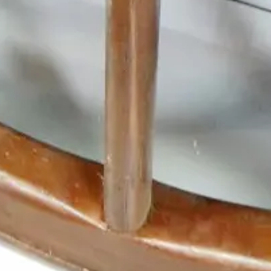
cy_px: -321
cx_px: 96
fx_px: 957
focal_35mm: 108
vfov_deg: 13.2
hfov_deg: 16.1
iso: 3200
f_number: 6.3
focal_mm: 12
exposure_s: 1/13
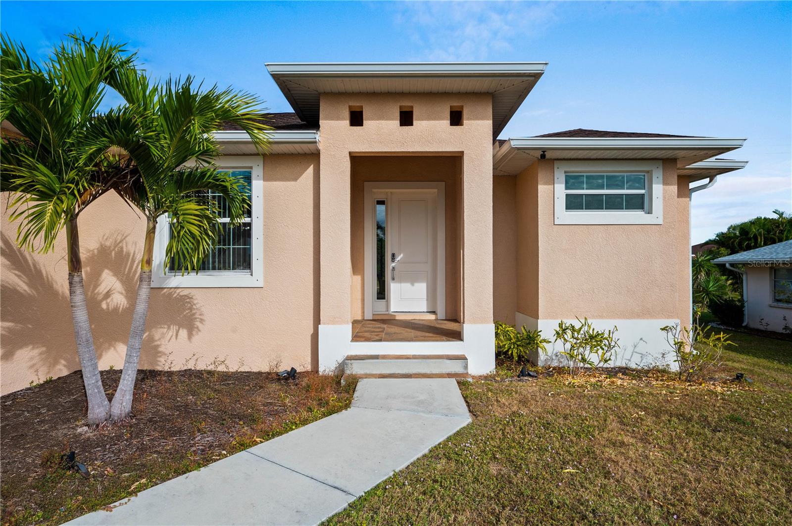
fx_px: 418
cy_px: 263
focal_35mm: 19
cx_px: 396
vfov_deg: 64.4
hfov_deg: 87.0
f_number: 8
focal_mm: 19
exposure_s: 1/1600
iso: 200
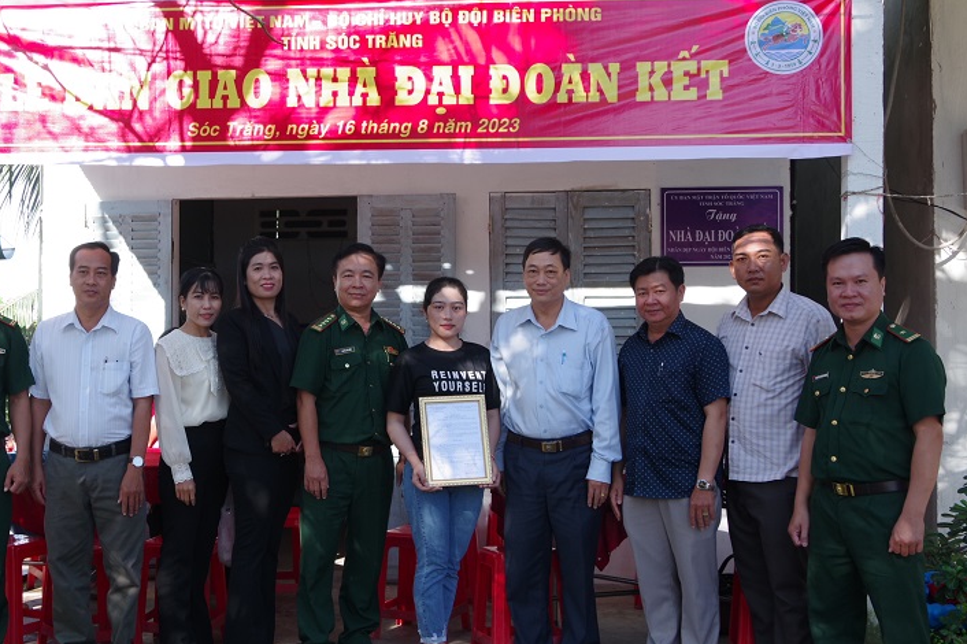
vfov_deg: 26.5
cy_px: 317
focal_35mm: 51
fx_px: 1369
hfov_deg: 38.6
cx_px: 344
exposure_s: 1/80
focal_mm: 24
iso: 200
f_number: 7.1
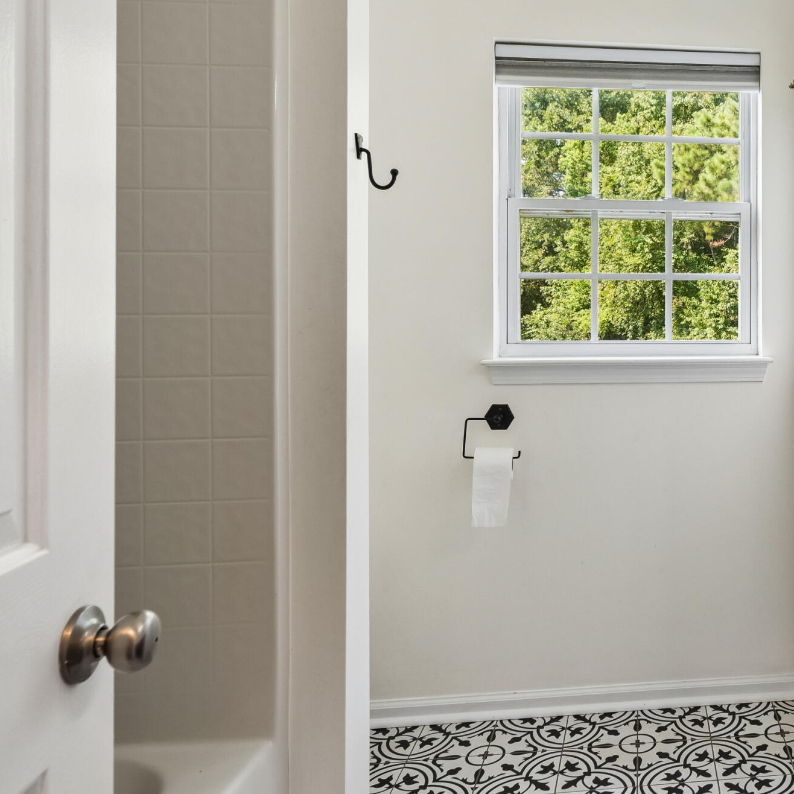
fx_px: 804
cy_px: 305
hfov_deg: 45.7
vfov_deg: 52.1
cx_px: 761
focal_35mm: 31
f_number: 8
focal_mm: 16
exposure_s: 1/20
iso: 400
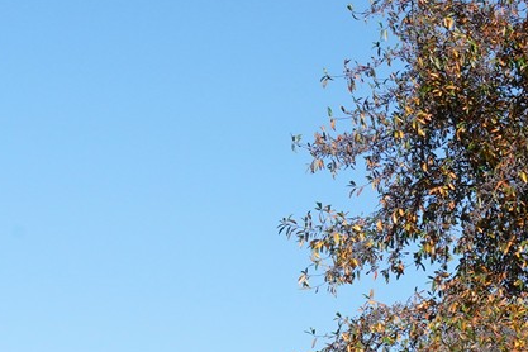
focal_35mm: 192
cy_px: 503
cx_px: 646
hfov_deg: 10.5
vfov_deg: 7.1
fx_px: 2816
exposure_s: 1/100
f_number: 18
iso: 800
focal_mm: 40
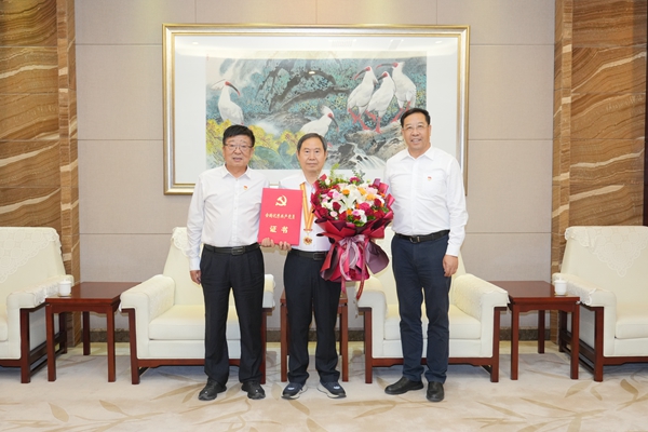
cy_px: 216
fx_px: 576
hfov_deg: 58.7
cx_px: 324
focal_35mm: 32
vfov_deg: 41.1
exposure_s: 1/60
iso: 1000
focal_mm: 32
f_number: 4
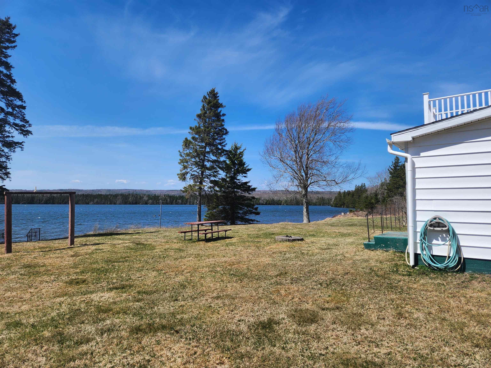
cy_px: 184
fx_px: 326
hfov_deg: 73.9
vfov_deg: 58.9
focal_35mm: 23
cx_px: 246
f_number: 1.8
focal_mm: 5.4
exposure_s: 1/2456
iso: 20
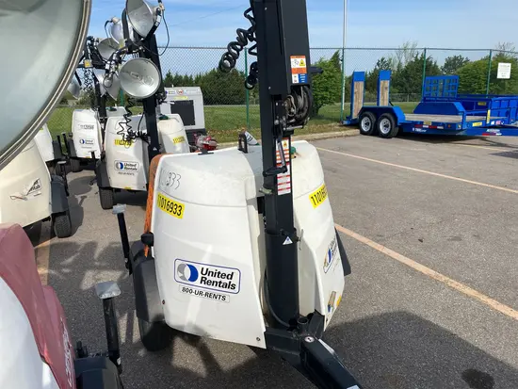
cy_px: 194
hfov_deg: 67.3
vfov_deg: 53.1
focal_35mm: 26
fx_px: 389
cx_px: 259
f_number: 1.8
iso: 32
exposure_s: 1/3731
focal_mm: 4.25
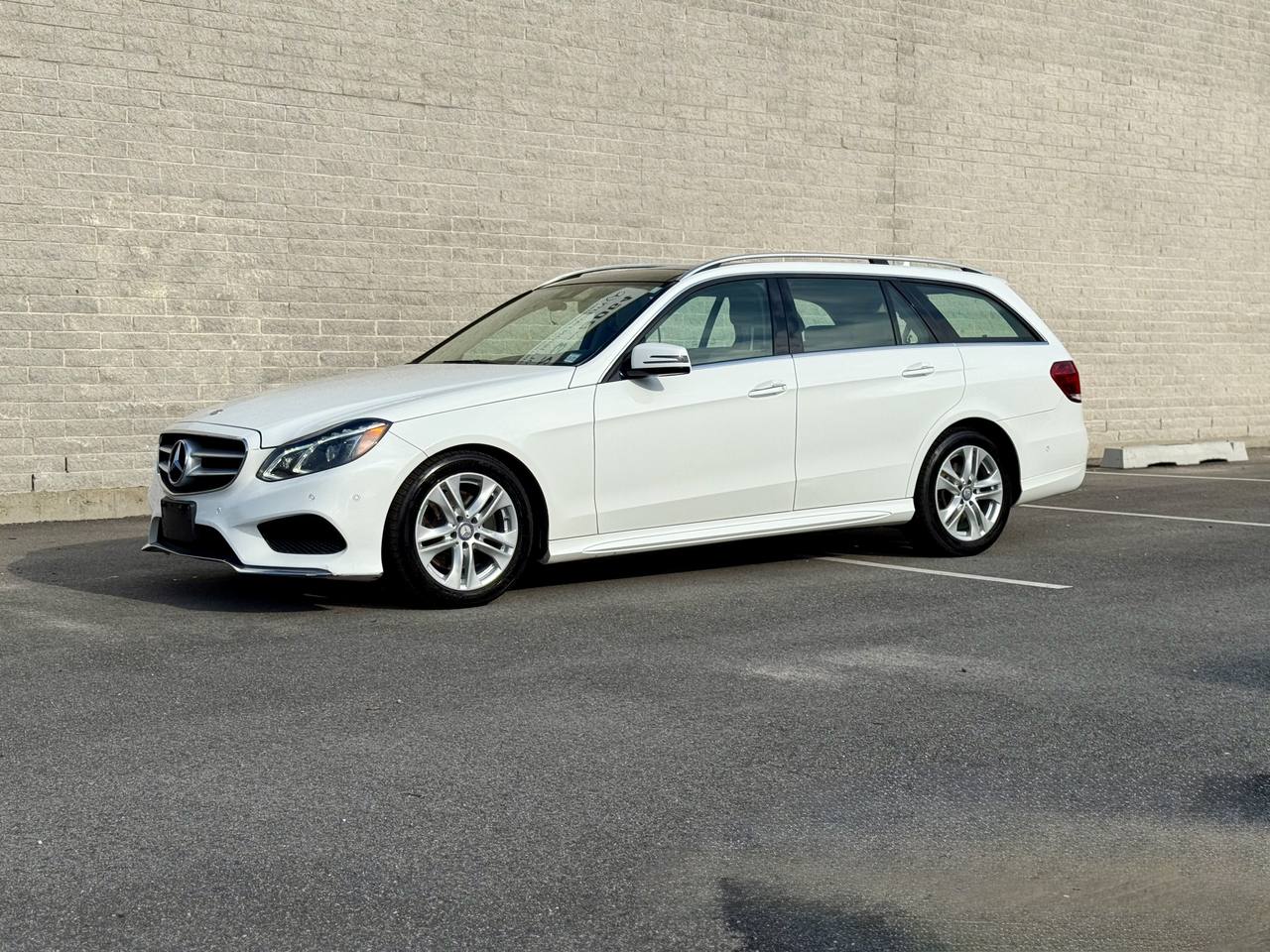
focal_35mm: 48
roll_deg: -0.4
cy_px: 476
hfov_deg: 39.7
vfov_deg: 30.3
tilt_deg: -3.3
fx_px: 1761
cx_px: 635
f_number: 1.78
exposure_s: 1/7143
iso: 64
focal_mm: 6.76
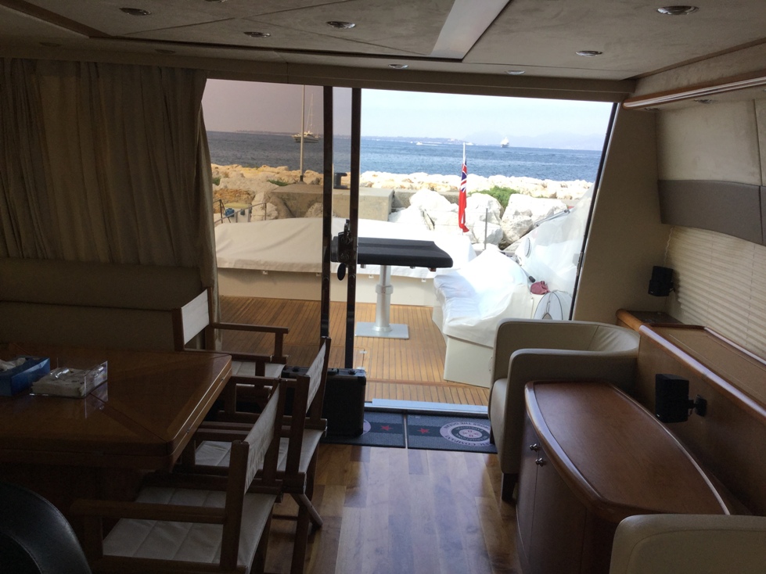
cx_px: 383
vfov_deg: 45.4
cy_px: 287
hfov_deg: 58.4
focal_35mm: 31
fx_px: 686
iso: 25
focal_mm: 3.3
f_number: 2.4
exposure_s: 1/345
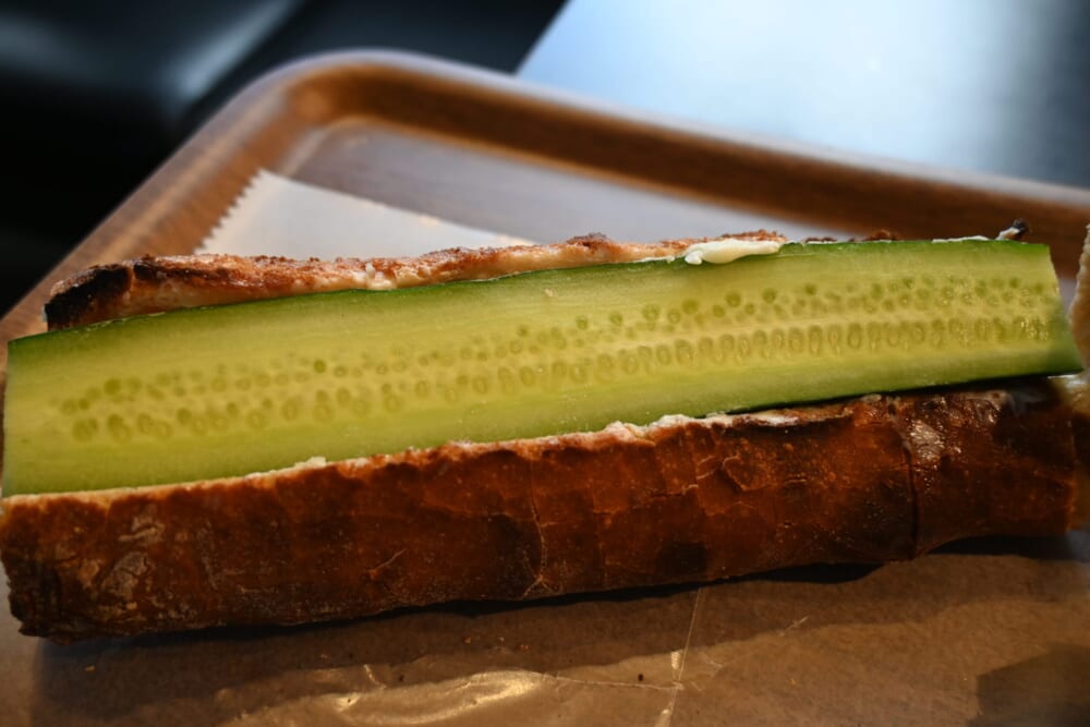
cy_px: 364
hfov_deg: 59.5
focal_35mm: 32
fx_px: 954
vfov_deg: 41.7
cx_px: 545
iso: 400
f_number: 4
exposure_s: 1/250
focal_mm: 21
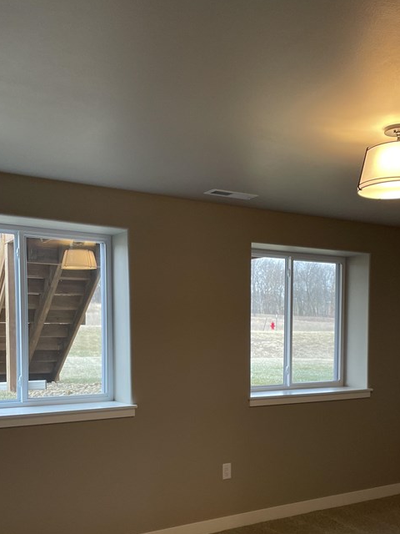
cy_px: 363
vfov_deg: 47.0
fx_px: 601
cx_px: 237
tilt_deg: -3.2
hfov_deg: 36.7
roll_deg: -0.1
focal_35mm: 39
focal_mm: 4.2
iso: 125
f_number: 1.6
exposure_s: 1/120
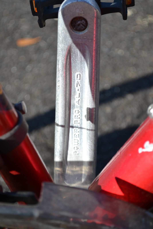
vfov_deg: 24.6
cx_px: 76
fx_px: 526
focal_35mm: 82
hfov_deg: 16.6
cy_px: 114
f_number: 6.3
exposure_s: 1/160
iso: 100
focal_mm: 55
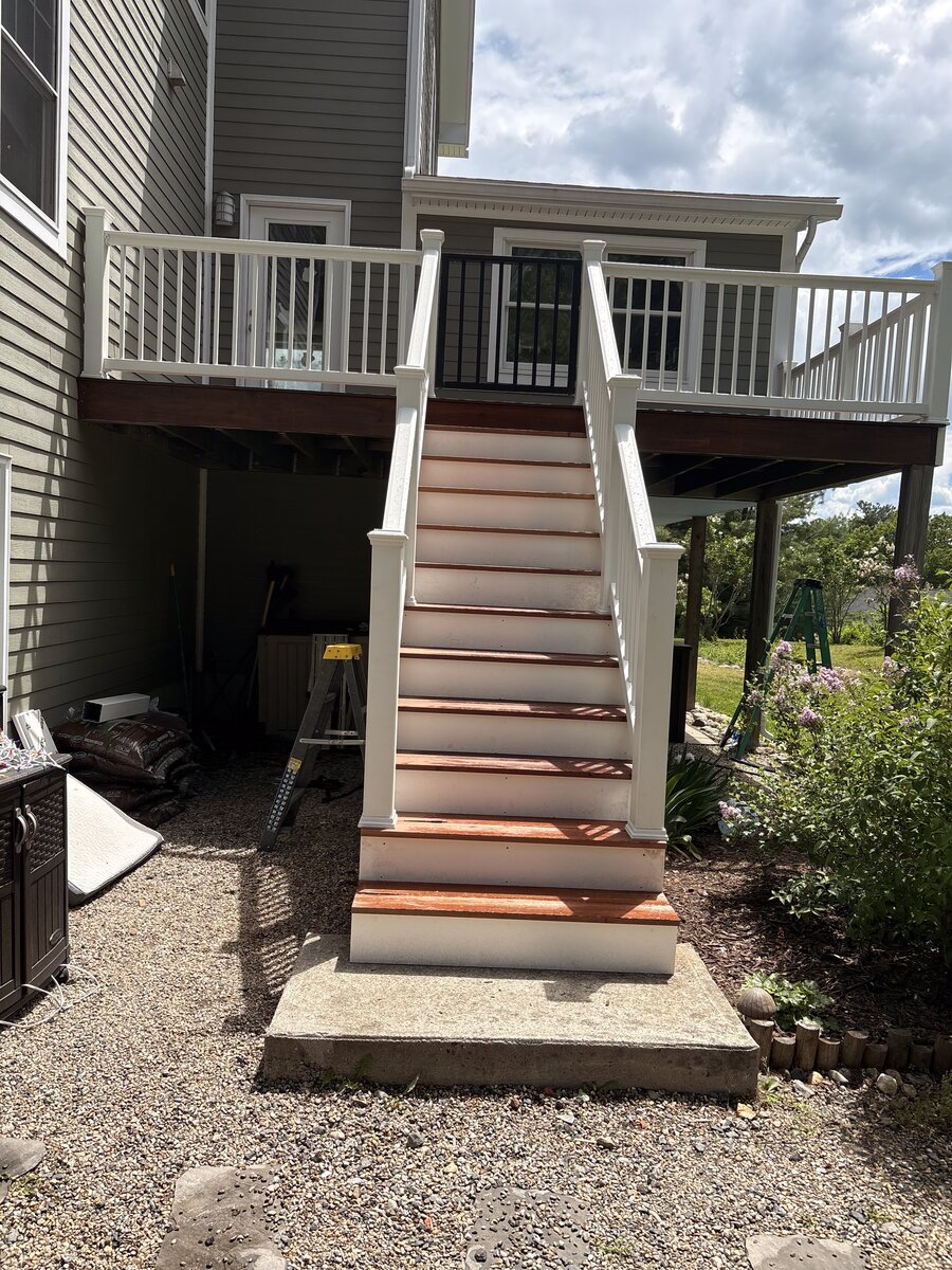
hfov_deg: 53.1
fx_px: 953
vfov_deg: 67.3
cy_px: 635
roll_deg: -3.2
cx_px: 476
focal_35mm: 26
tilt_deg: -3.4
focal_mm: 5.96
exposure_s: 1/4065
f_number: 1.6
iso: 64
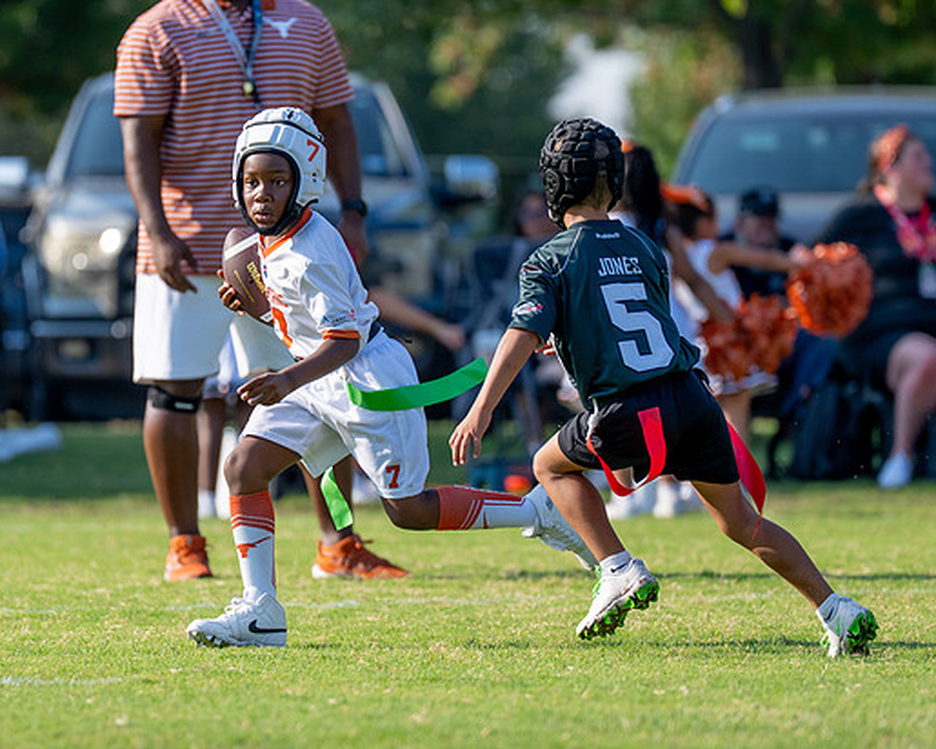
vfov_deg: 3.7
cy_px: 359
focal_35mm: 417
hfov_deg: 4.6
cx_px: 413
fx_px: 11552
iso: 200
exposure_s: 1/2500
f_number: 2.8
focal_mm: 200
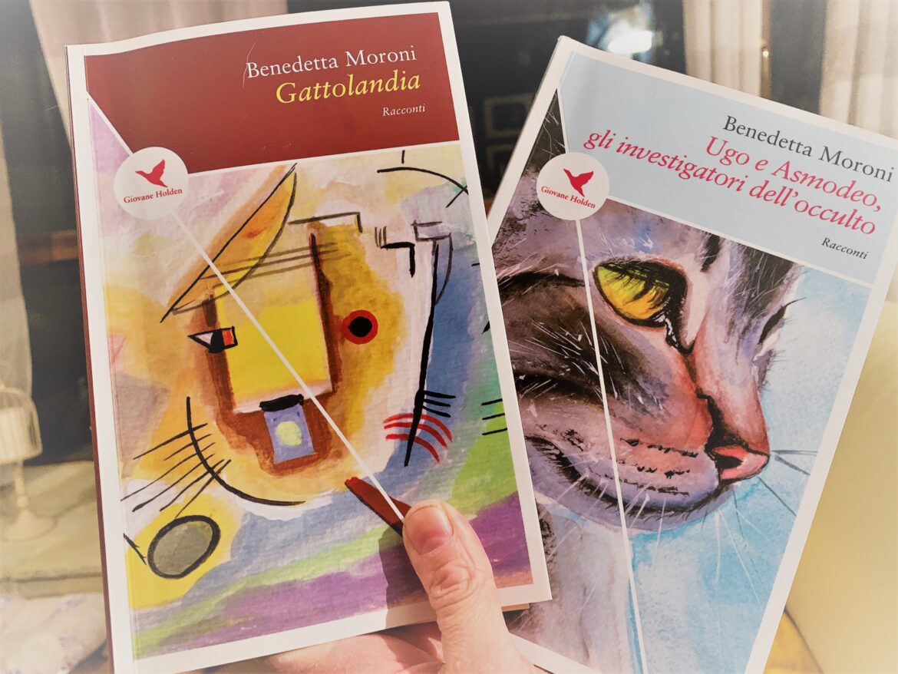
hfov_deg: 67.3
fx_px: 675
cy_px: 337
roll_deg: +4.5
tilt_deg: -11.6
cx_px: 449
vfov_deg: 53.1
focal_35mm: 26
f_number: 1.8
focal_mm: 4.25
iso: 400
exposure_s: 1/25
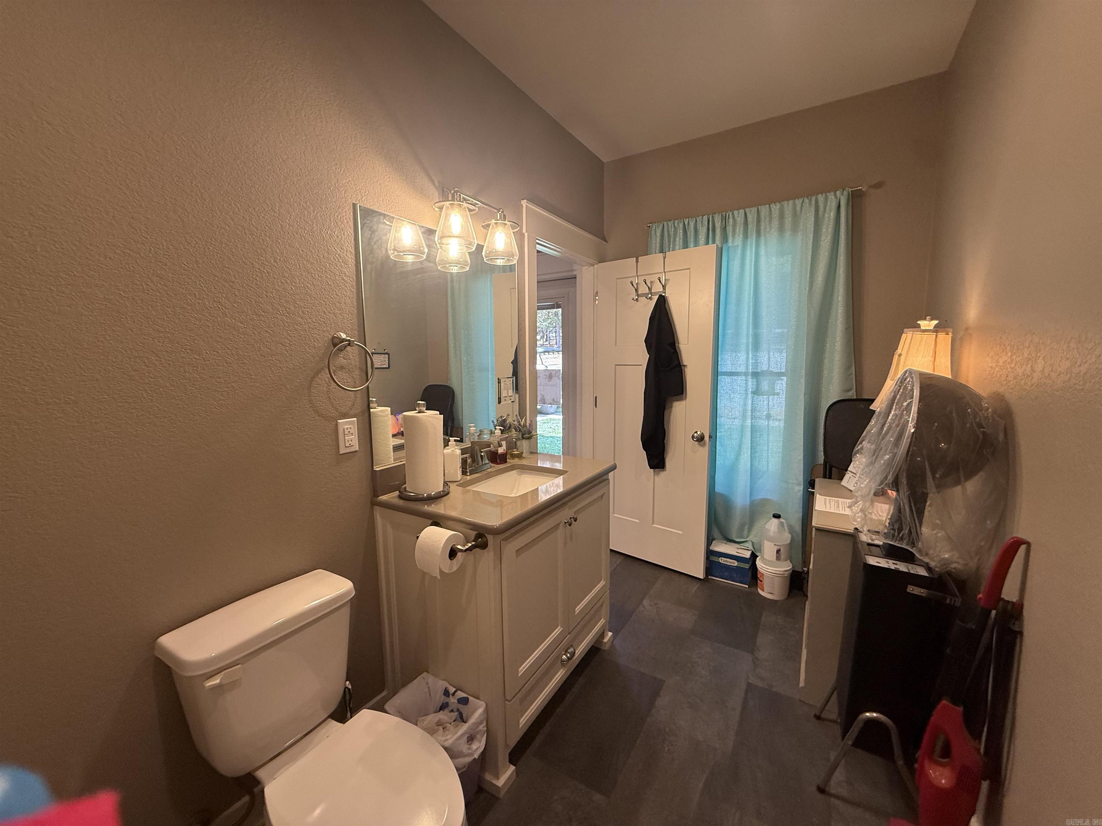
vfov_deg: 85.7
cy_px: 413
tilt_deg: -6.9
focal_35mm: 14
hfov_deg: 102.1
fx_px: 446
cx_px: 551
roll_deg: -0.6
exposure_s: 1/120
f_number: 2.2
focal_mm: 2.22
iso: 160
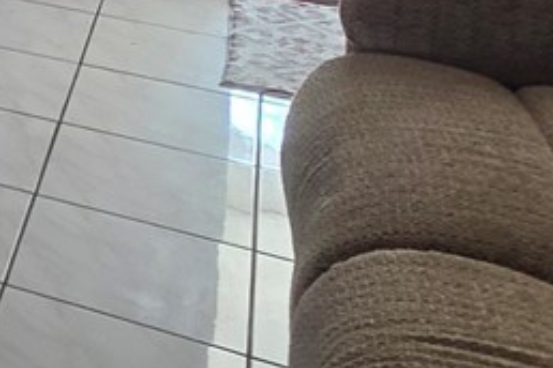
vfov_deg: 14.0
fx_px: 1290
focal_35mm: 84
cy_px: -338
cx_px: -641
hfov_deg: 16.4
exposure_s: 1/60
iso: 400
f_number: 1.9
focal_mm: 2.2
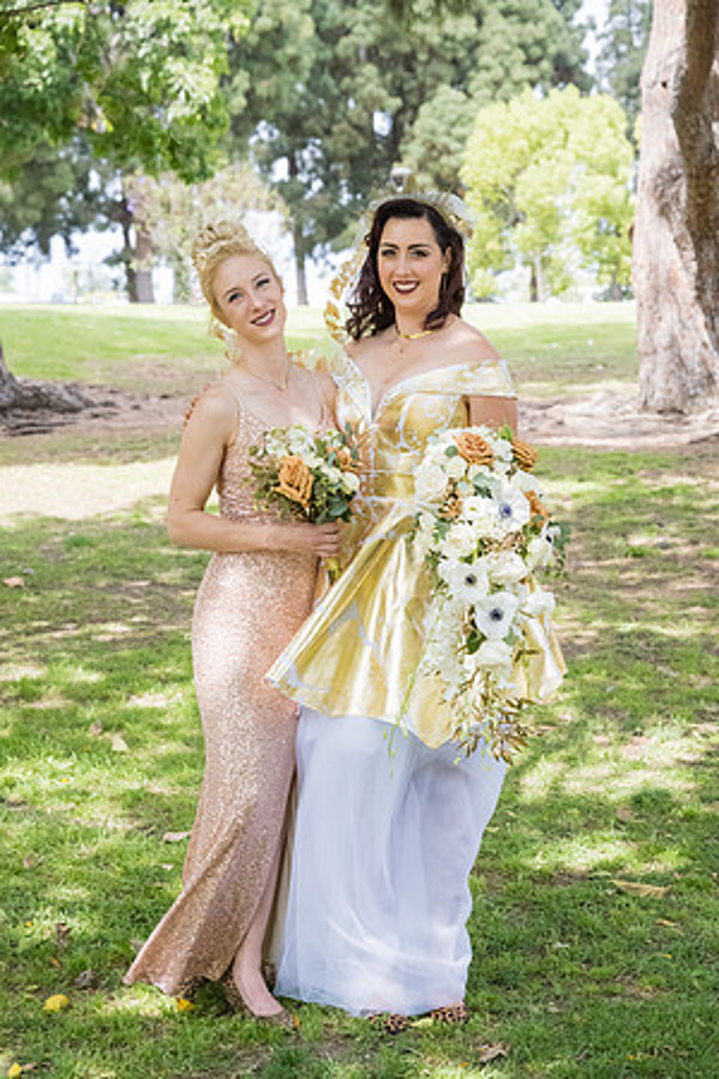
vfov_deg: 28.8
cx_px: 360
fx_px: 2097
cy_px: 540
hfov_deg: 19.5
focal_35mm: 70
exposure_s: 1/1000
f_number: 5.6
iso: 1250
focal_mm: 70
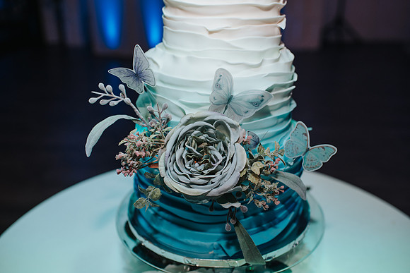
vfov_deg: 37.9
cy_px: 136
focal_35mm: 35
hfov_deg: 54.4
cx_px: 205
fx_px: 399
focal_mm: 35
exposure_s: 1/200
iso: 640
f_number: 2.8
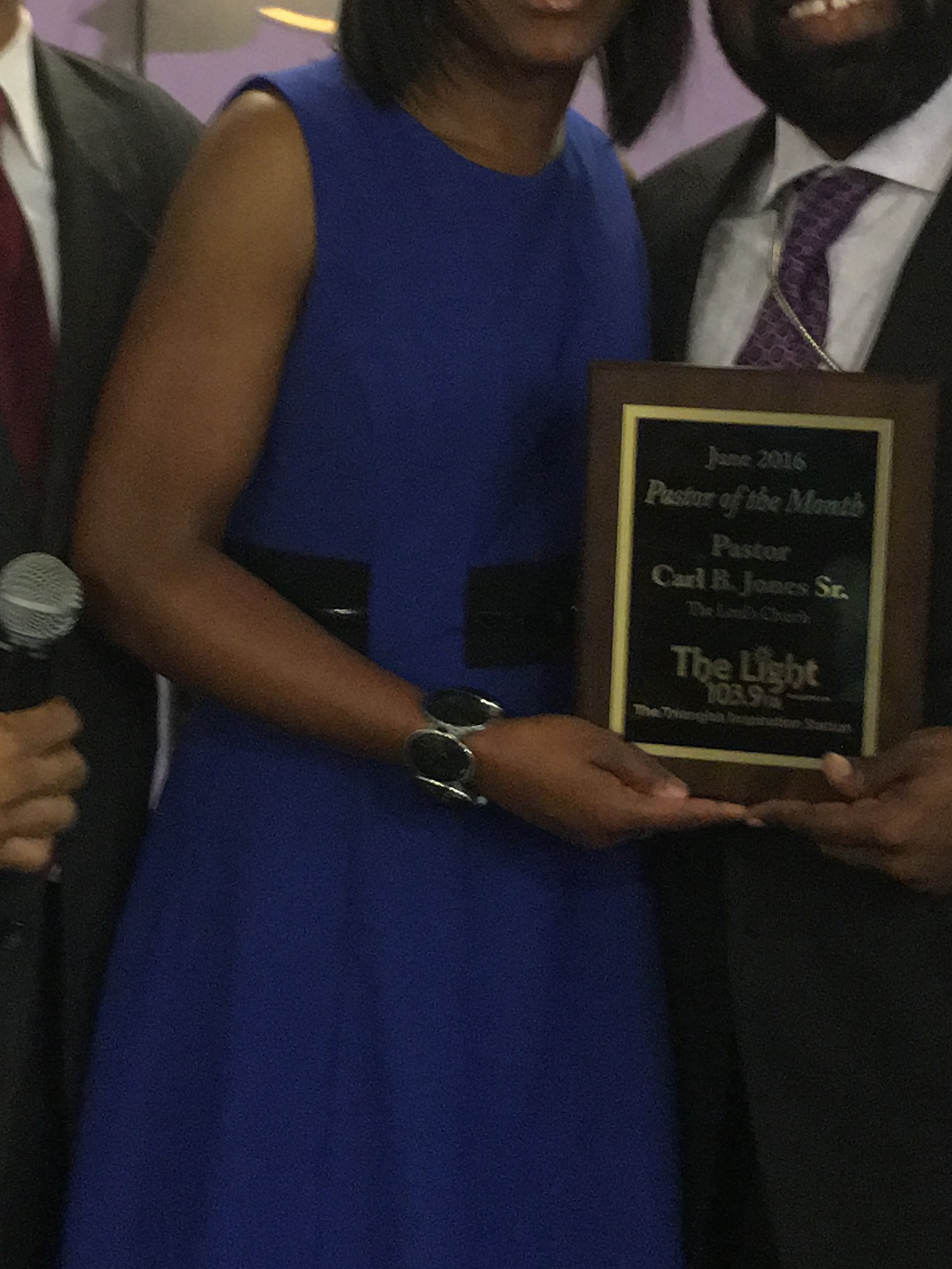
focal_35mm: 72
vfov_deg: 27.0
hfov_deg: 20.4
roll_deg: -1.0
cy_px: 518
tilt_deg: -6.9
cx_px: 471
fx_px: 2640
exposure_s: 1/15
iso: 400
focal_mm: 4.15
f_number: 2.2
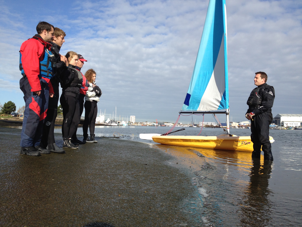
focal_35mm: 35
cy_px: 114
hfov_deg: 52.6
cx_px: 151
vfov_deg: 40.7
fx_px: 305
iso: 50
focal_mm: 4.28
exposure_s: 1/1623
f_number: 2.4
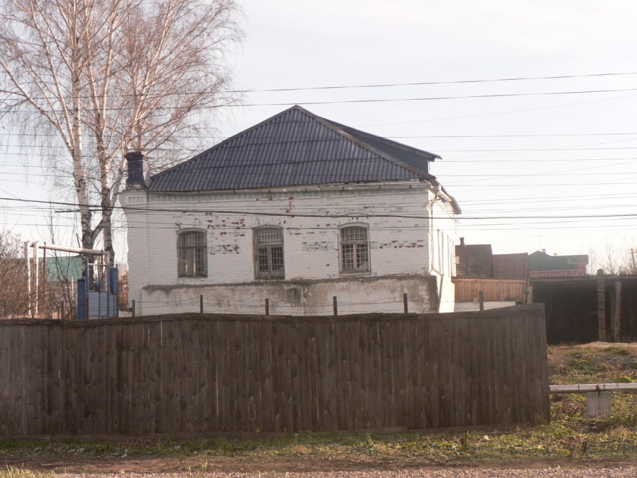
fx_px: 1417
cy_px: 239
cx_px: 318
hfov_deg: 25.3
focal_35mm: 77
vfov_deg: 19.1
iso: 100
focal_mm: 12.9
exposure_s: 1/320
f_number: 4
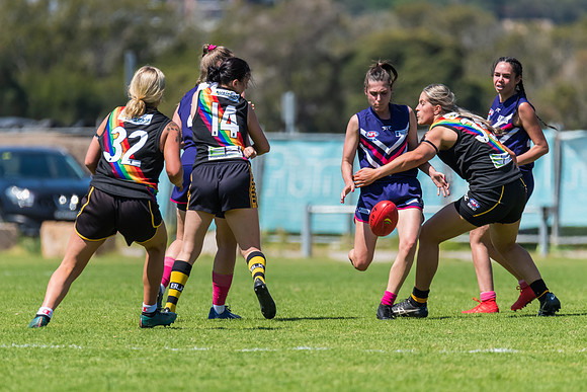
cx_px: 270
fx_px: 10182
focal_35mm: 624
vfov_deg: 2.2
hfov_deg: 3.3
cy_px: 199
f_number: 6.3
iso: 800
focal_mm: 500
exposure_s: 1/3200
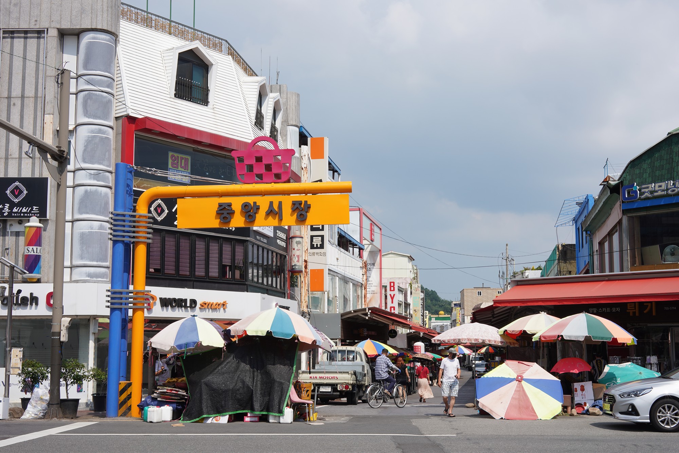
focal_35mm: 35
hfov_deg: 54.4
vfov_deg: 37.9
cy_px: 226
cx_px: 340
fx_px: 660
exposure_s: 1/100
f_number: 14
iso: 100
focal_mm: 35
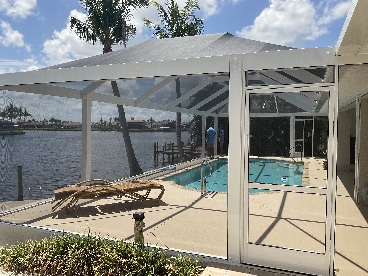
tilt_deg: -1.8
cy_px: 138
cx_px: 184
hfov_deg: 61.7
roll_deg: +0.4
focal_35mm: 29
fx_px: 308
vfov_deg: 48.2
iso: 20
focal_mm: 3
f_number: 1.8
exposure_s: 1/2141
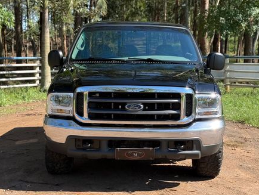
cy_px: 95
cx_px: 128
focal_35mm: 52
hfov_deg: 36.8
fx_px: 390
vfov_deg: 28.1
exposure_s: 1/1307
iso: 100
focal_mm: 6.76
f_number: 1.78
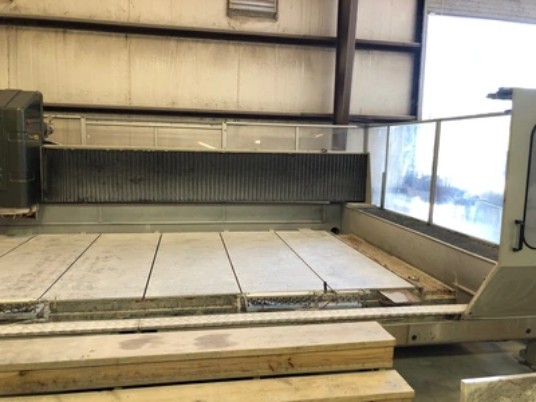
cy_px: 201
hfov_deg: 63.4
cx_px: 268
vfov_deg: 49.7
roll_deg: -1.2
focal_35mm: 28
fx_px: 434
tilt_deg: -5.9
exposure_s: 1/30
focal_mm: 3.99
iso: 25
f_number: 1.8
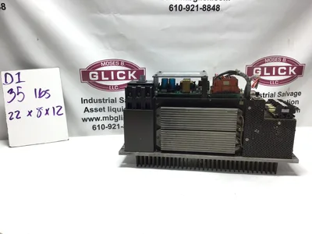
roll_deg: +1.2
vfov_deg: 45.4
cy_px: 117
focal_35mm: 31
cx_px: 156
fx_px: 279
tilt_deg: -14.7
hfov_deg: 58.4
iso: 25
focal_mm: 3.3
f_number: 2.4
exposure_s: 1/60
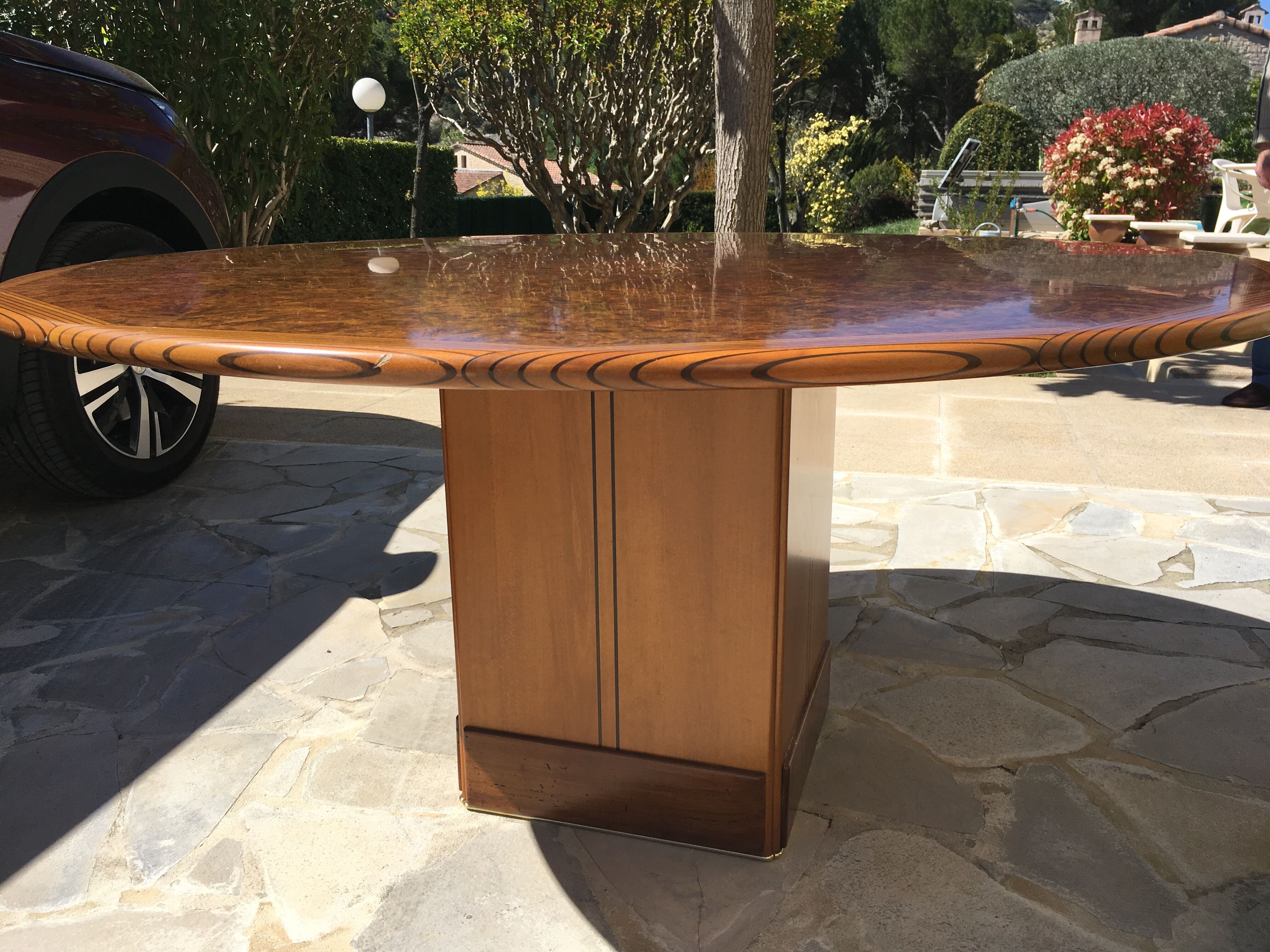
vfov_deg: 48.2
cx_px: 635
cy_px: 476
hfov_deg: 61.7
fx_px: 1064
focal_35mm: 29
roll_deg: -0.4
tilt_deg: -14.9
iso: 25
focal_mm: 4.15
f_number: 2.2
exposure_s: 1/1876
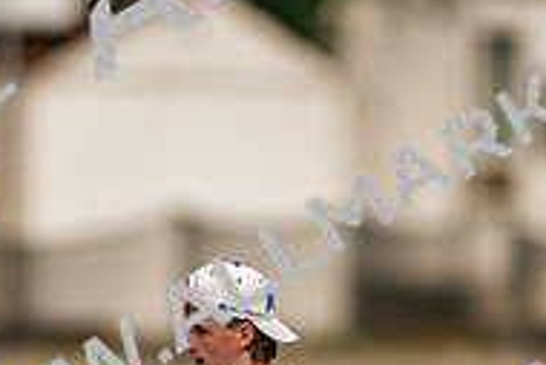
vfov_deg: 0.8
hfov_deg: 1.1
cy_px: 500
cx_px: 241
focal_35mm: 1830
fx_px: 27775
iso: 500
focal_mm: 600
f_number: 4
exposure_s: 1/2500
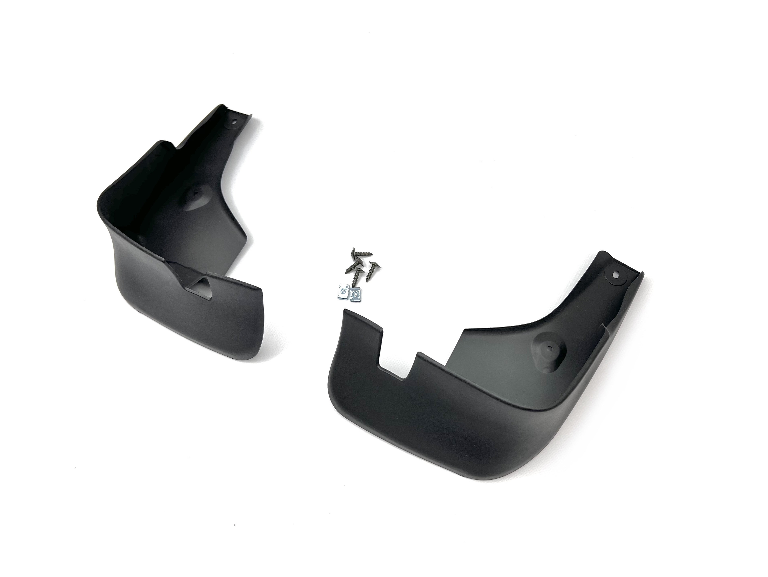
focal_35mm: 26
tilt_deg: -66.7
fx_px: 577
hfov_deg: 67.3
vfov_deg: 53.1
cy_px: 288
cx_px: 384
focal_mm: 5.7
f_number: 1.5
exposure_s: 1/482
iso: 50
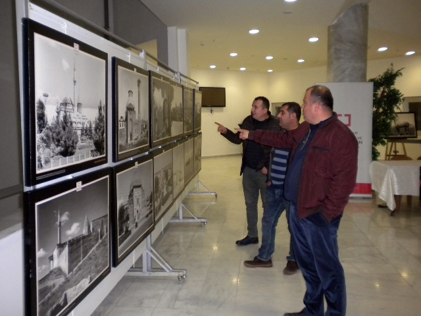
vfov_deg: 40.7
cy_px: 158
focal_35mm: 35
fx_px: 426
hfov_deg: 52.6
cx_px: 210
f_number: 3.1
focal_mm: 6.3
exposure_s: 1/30
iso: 400
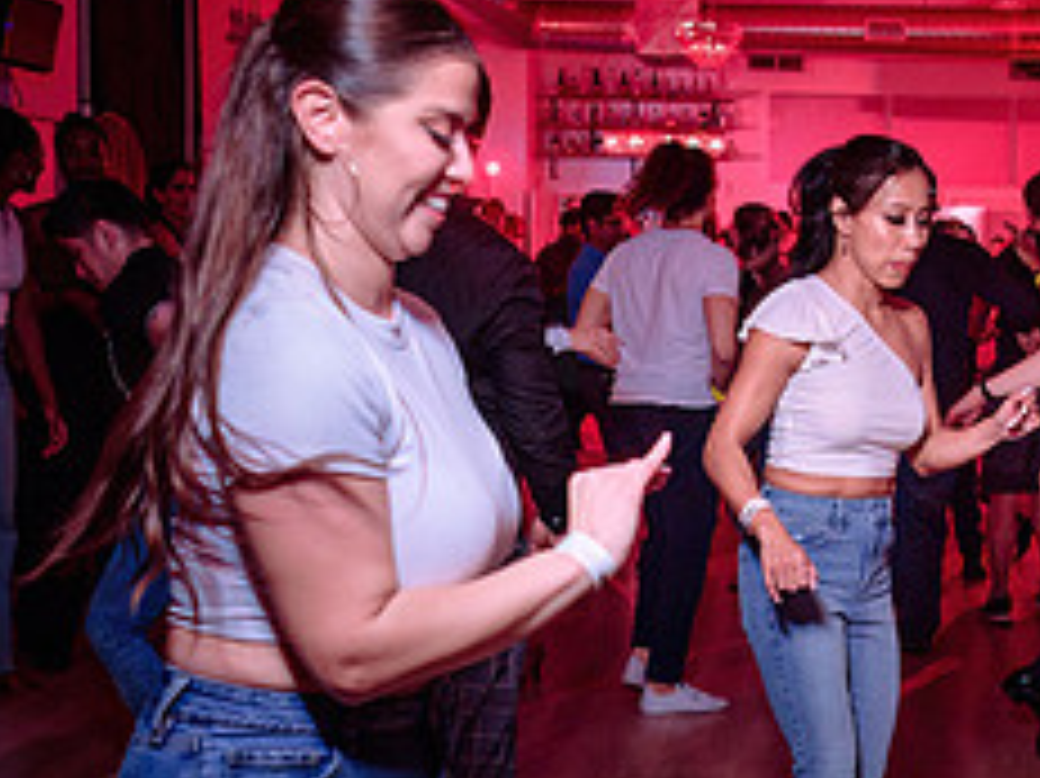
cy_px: 532
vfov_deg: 22.1
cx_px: 786
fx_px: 1982
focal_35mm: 66
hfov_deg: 28.9
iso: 800
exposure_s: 1/100
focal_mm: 24
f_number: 2.8
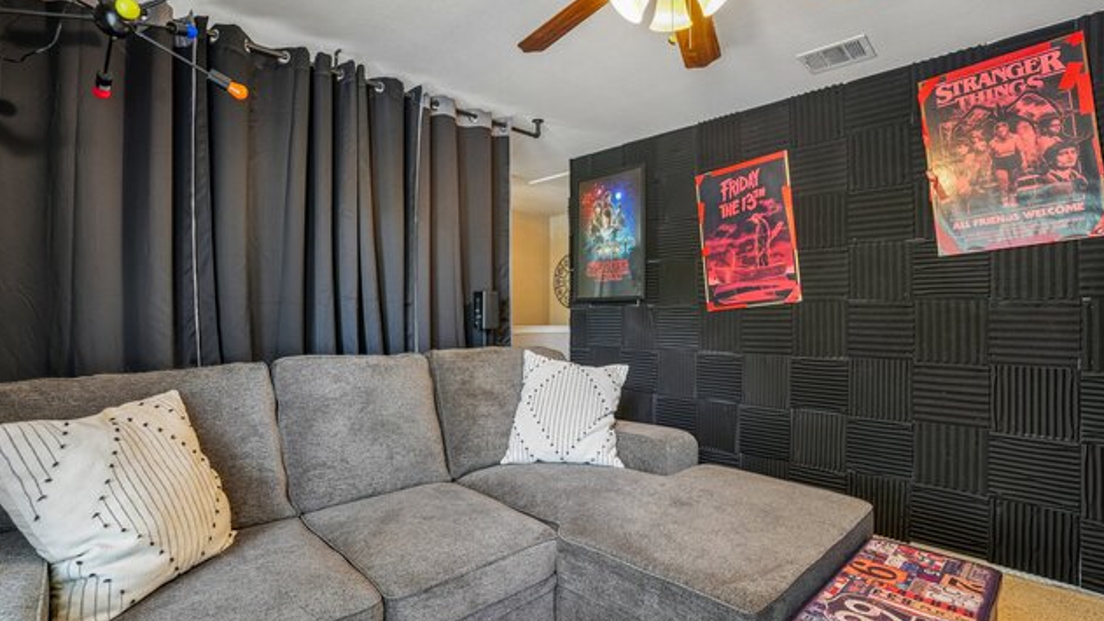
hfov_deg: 95.9
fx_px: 498
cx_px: 551
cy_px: 304
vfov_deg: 63.9
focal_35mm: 17
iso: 400
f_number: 8
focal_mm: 16
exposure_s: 1/3.33
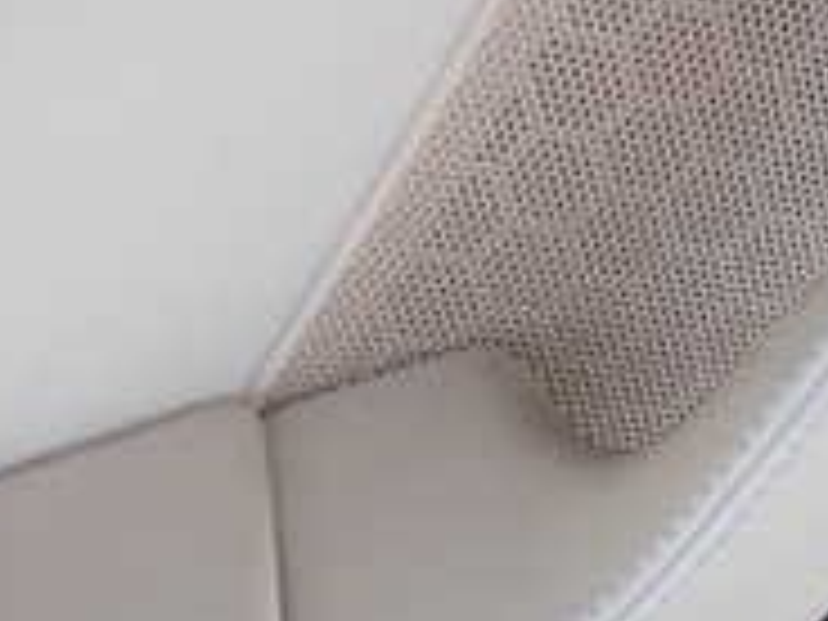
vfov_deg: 14.7
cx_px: 1004
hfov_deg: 18.9
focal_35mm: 98
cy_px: 680
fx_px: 2344
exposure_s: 1/125
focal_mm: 5.4
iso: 160
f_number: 2.3
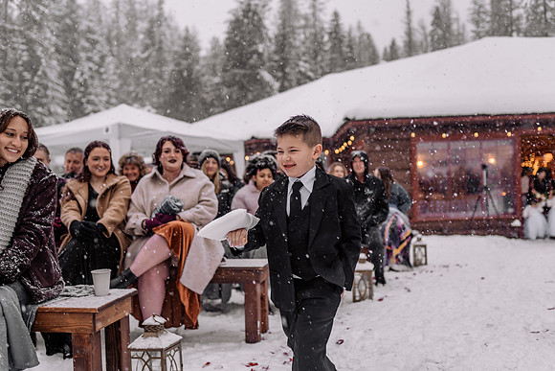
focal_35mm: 35
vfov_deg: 37.9
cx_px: 278
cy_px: 186
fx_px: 540
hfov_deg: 54.4
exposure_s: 1/250
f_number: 2
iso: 200
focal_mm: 35
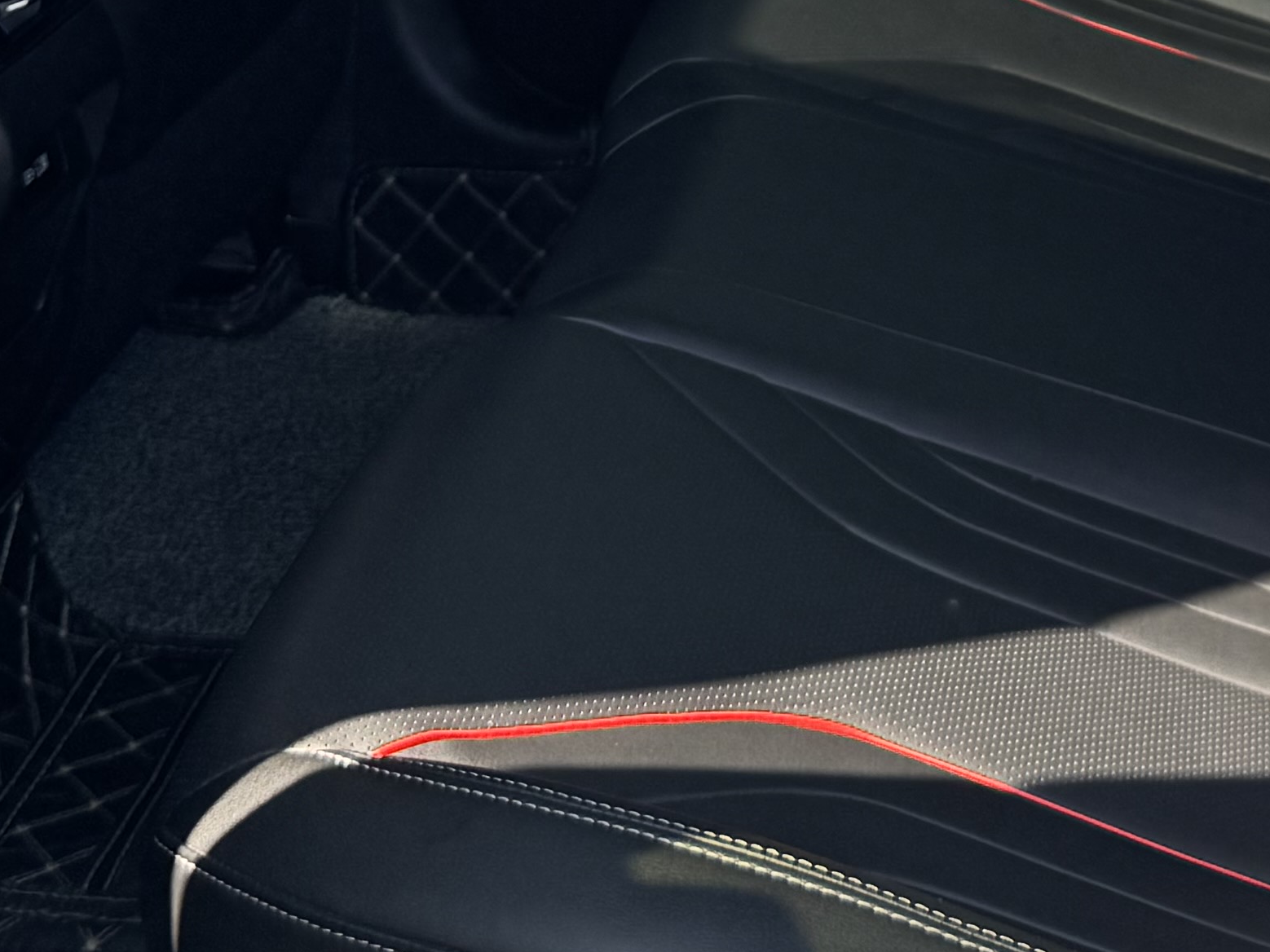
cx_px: 787
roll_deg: +1.6
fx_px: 3228
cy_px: -462
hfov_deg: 22.2
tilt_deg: -9.7
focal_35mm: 88
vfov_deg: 15.5
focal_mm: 6.76
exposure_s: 1/1131
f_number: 1.78
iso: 80
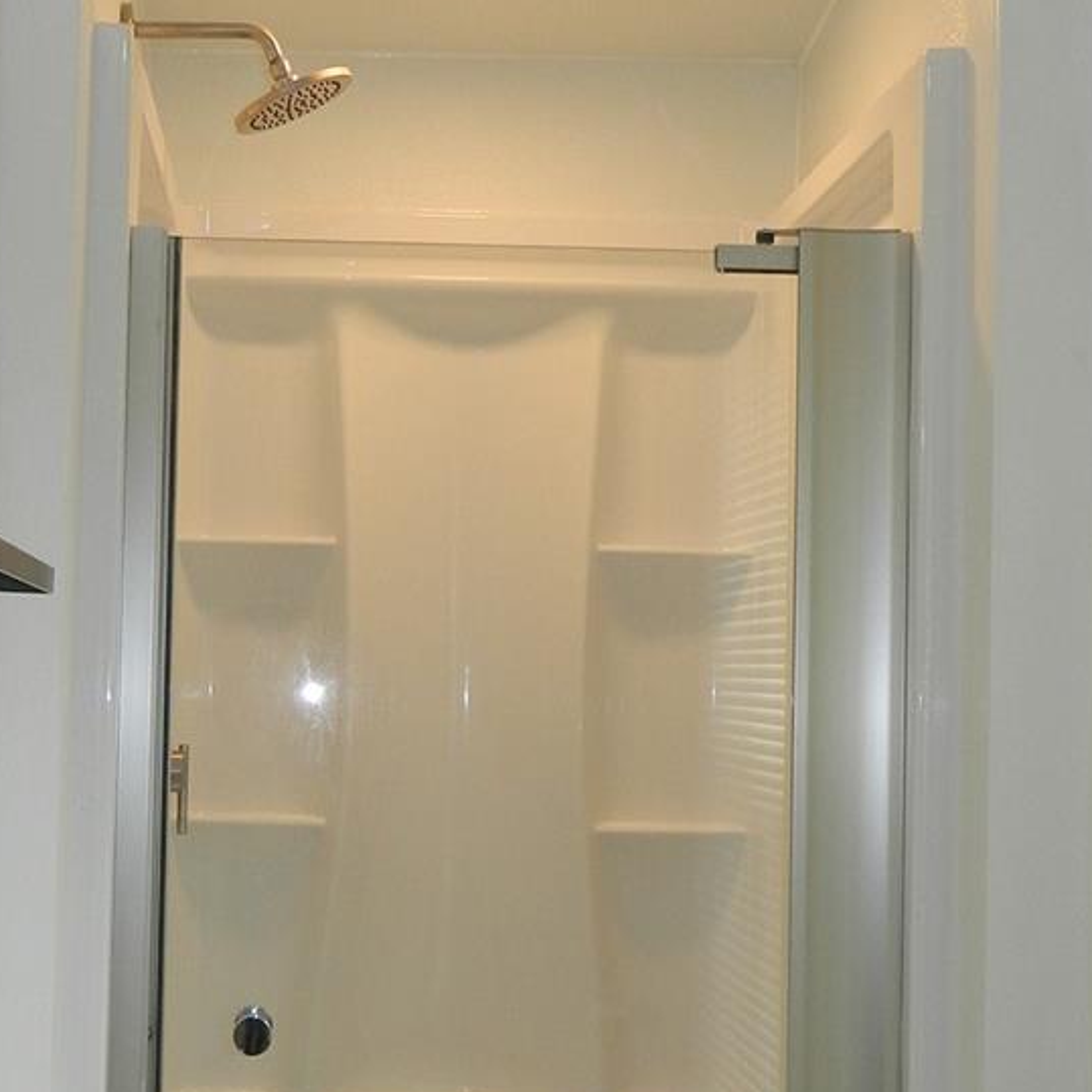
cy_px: 665
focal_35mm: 63
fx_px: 2248
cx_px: 342
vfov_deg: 27.2
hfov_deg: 27.1
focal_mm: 4.5
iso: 80
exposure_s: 1/50
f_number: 3.1
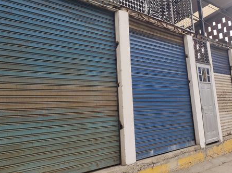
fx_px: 261
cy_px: 61
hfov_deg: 47.9
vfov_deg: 36.5
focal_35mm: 39
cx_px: 109
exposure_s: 1/720
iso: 50
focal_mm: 4.3
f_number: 2.4
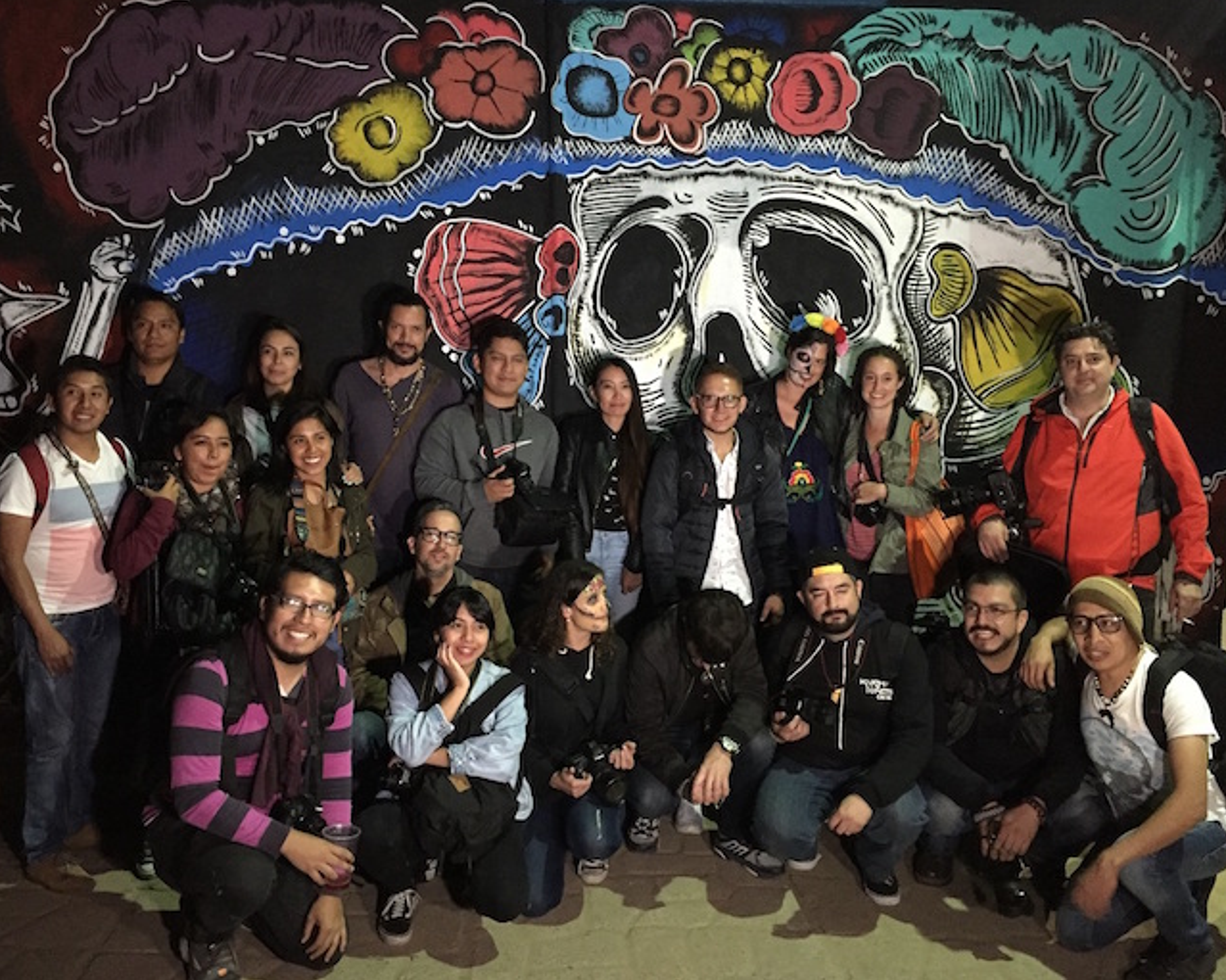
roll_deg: -1.1
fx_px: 1125
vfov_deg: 47.1
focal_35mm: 31
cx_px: 576
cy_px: 482
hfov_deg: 57.1
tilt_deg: -3.9
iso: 500
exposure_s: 1/15
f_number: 2.2
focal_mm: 4.15
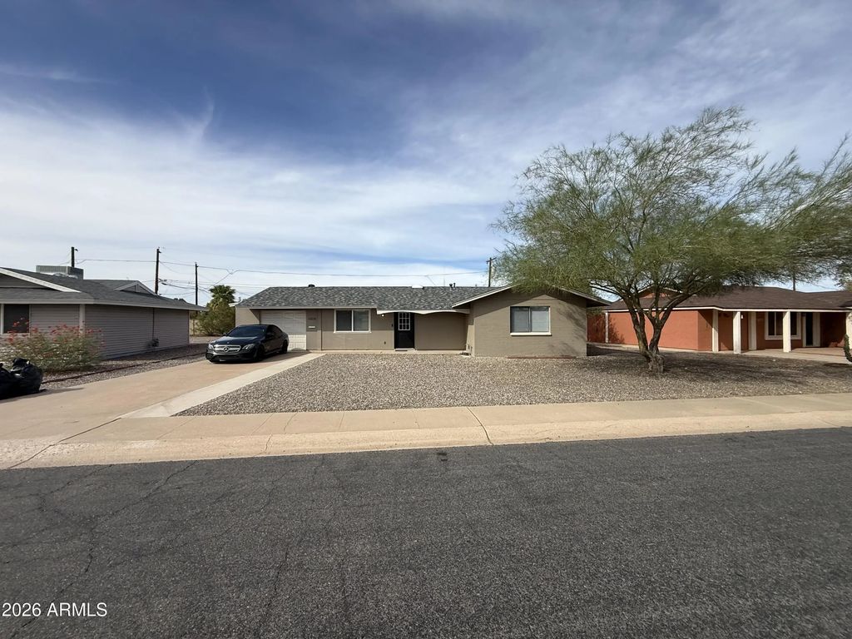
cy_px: 320
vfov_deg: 85.7
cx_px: 426
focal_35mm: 14
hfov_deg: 102.1
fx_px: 345
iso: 50
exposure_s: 1/2410
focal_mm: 2.22
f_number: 2.2
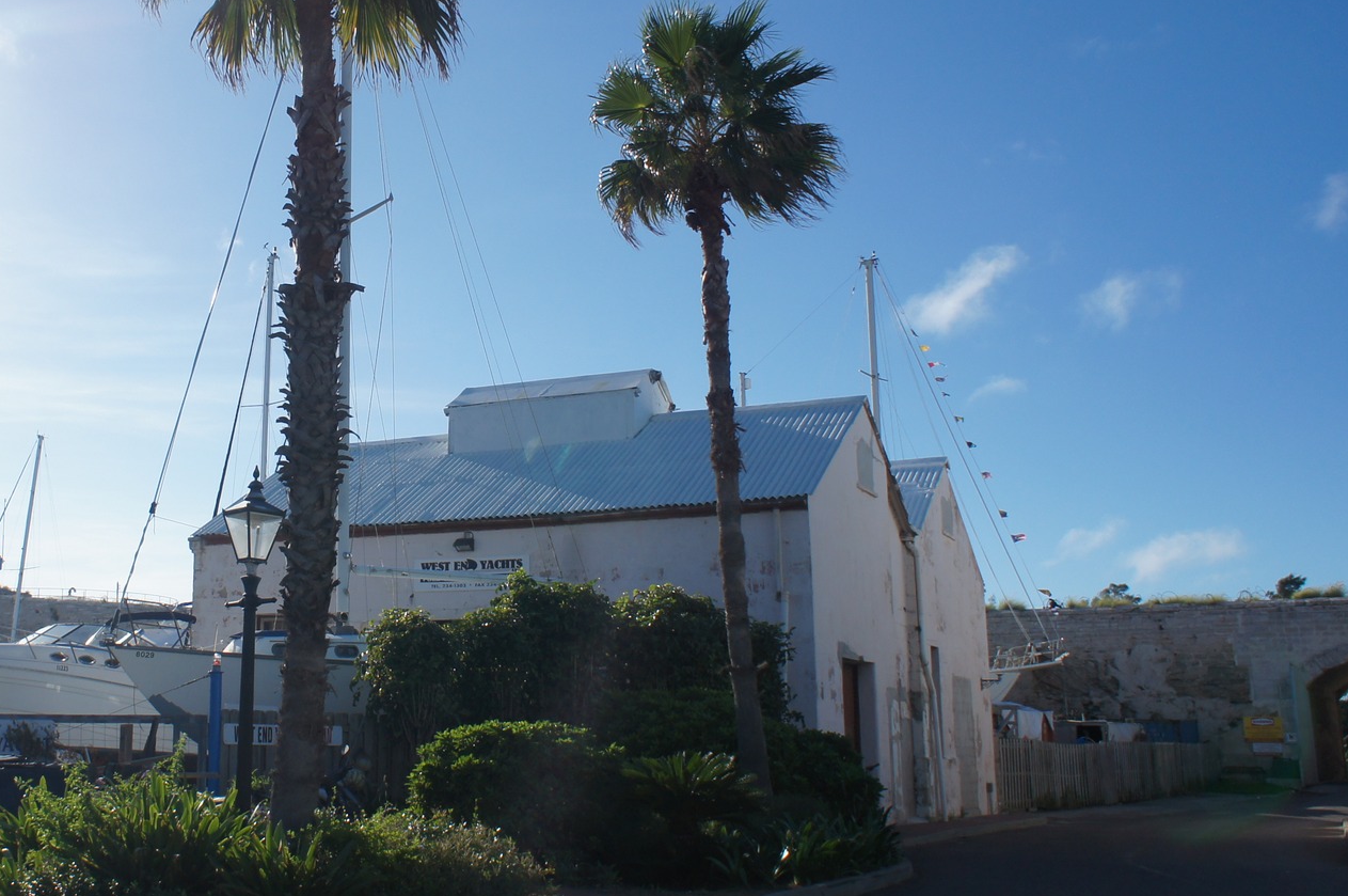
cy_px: 388
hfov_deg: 45.0
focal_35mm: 42
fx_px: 1571
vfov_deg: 31.8
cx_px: 351
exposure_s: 1/1000
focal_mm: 16
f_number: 8
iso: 200
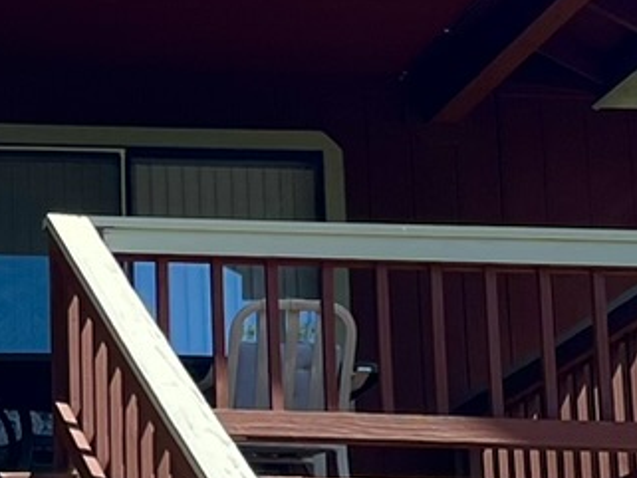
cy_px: 309
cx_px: -250
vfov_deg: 8.9
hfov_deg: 11.5
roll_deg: -0.2
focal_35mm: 166
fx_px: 3056
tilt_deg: +12.4
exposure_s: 1/1901
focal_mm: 5.7
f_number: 1.5
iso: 50
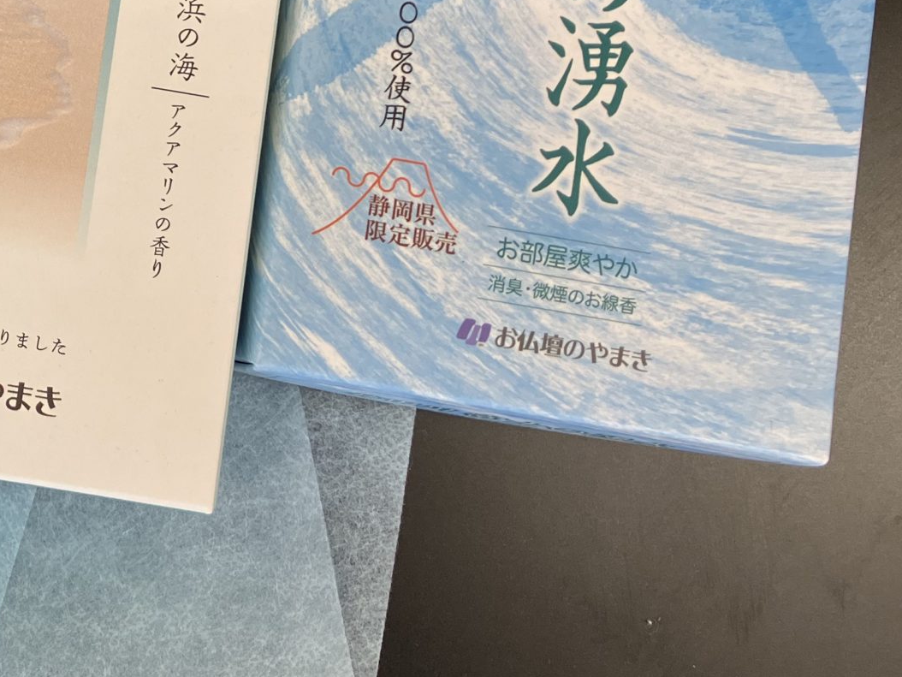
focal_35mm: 68
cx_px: -128
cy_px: 8
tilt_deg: -82.6
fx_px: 1772
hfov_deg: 26.0
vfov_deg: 20.9
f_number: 1.8
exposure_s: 1/100
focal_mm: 3.99
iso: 32
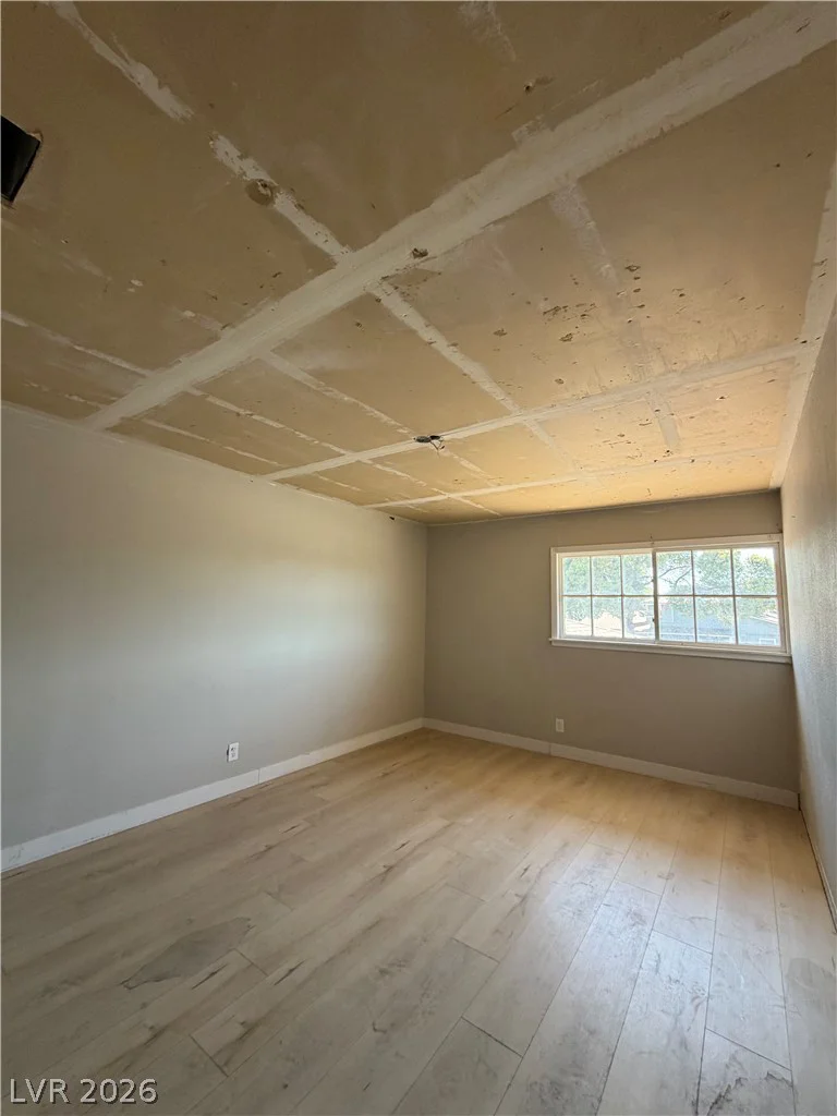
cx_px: 418
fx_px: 451
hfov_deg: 85.7
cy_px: 558
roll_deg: -2.2
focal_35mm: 14
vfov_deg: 102.1
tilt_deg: +6.1
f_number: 2.2
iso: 200
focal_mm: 2.22
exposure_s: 1/121
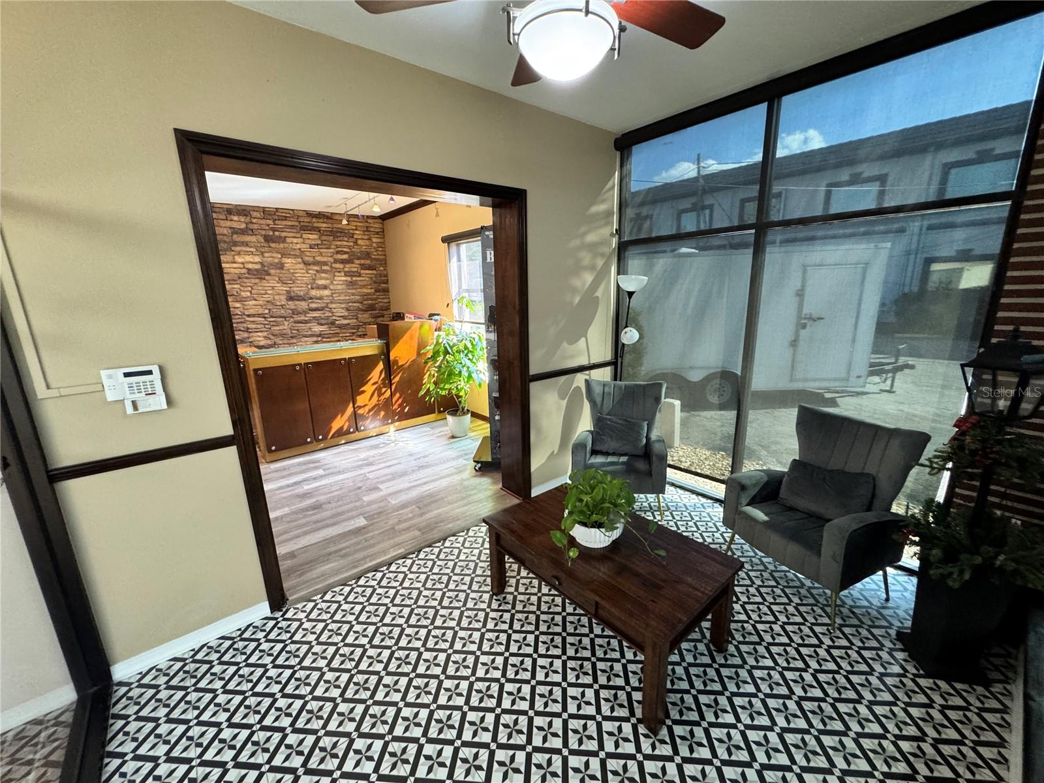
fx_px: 422
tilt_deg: -13.8
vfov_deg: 85.7
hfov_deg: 102.1
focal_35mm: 14
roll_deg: +0.7
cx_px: 522
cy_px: 392
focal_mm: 2.22
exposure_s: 1/60
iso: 500
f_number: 2.2
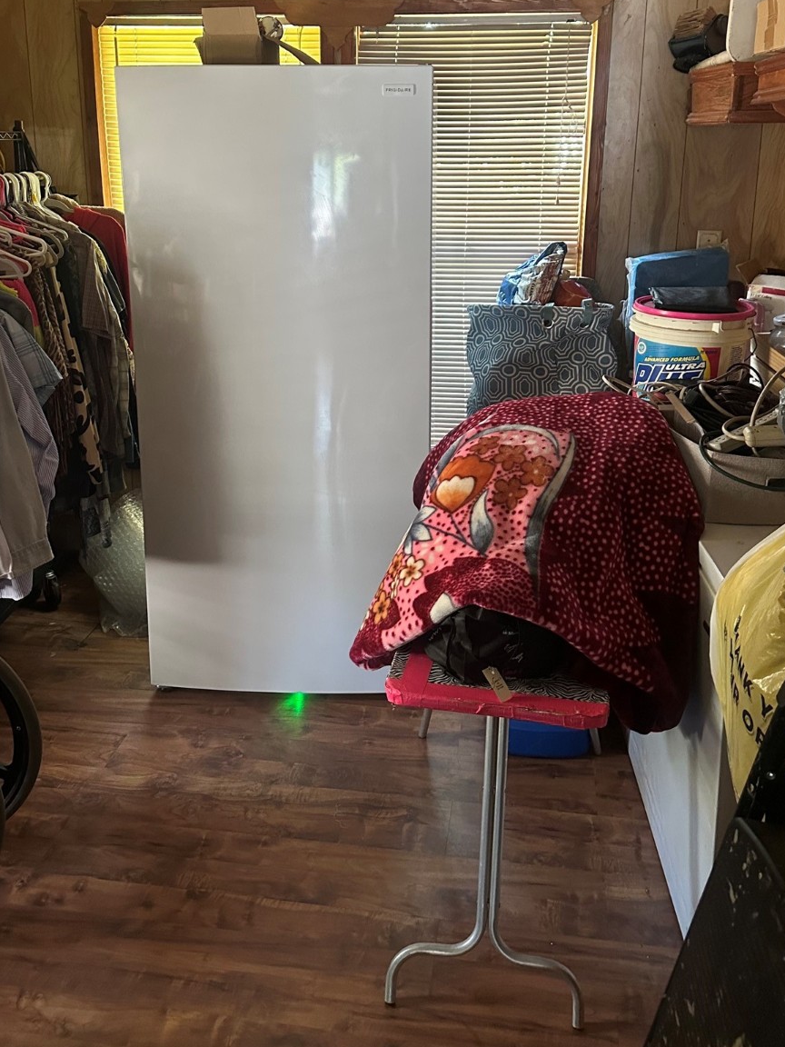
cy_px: 384
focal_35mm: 32
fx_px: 968
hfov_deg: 44.2
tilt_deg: -14.8
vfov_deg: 56.1
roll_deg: -0.4
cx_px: 406
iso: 640
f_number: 1.78
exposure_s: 1/40
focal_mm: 6.86
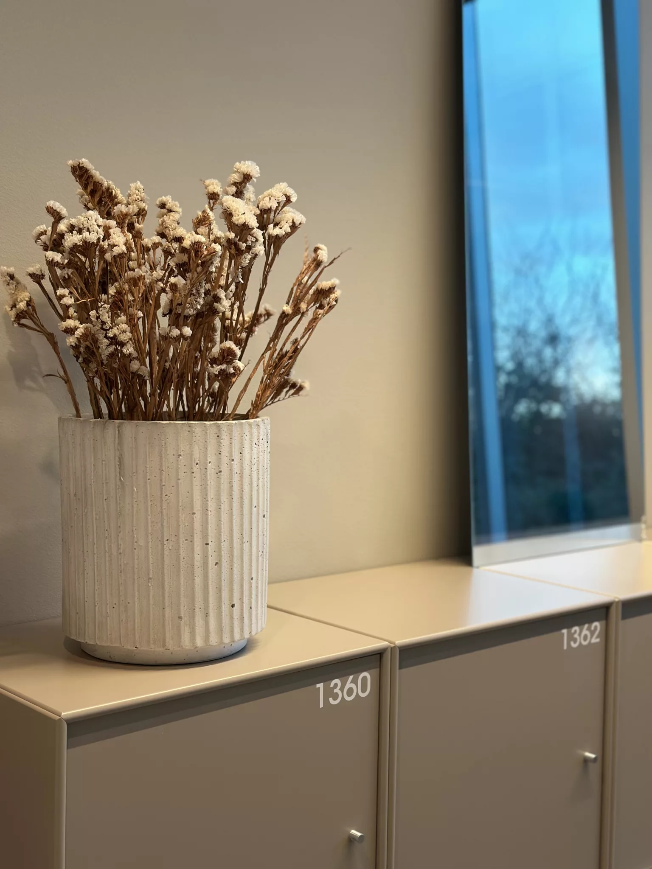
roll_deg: -1.6
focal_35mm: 48
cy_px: 434
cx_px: 326
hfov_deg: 30.3
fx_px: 1205
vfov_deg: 39.7
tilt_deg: -4.8
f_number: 1.78
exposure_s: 1/50
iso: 64
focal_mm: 6.86
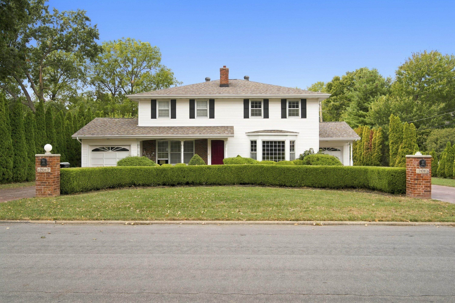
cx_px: 228
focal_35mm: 30
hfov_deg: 61.9
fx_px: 379
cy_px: 152
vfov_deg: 43.6
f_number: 9
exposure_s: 1/320
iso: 320
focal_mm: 30
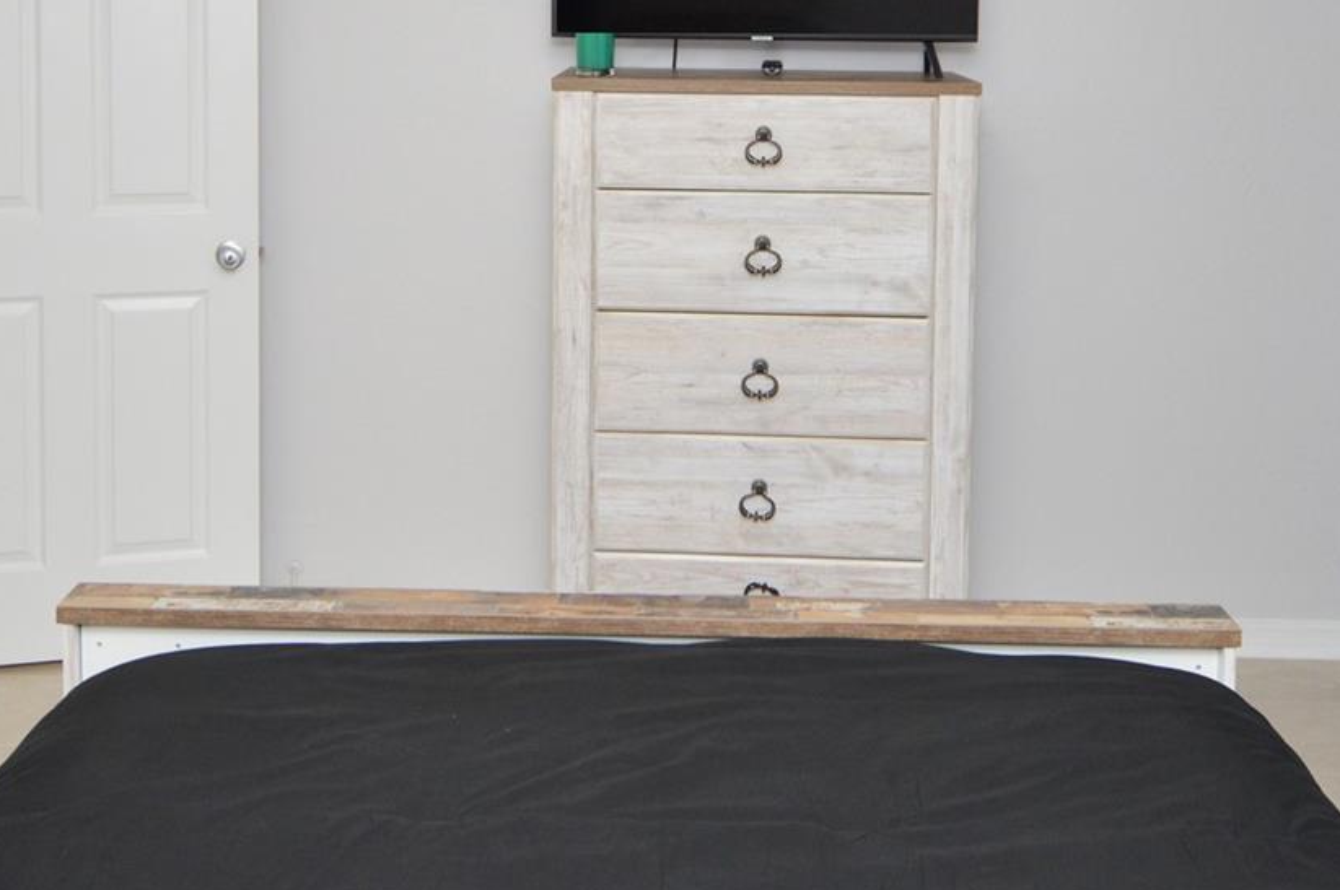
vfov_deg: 35.6
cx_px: 669
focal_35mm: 35
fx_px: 1301
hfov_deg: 54.5
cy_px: 97
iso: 450
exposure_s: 1/60
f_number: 4
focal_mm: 12
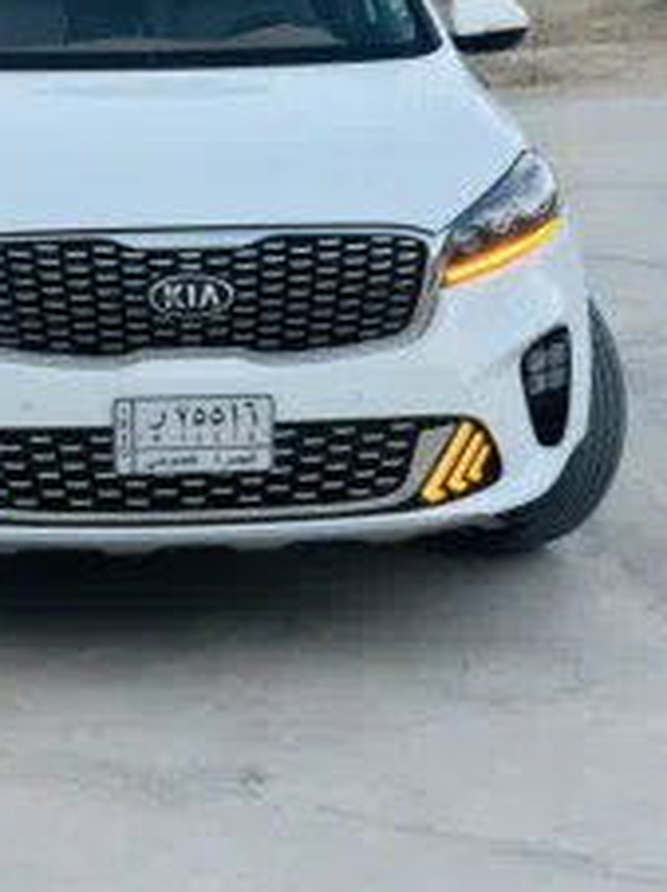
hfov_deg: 17.2
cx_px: 166
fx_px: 2188
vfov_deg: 22.8
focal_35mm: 85
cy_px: 205
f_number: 1.78
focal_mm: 6.86
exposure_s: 1/549
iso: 80
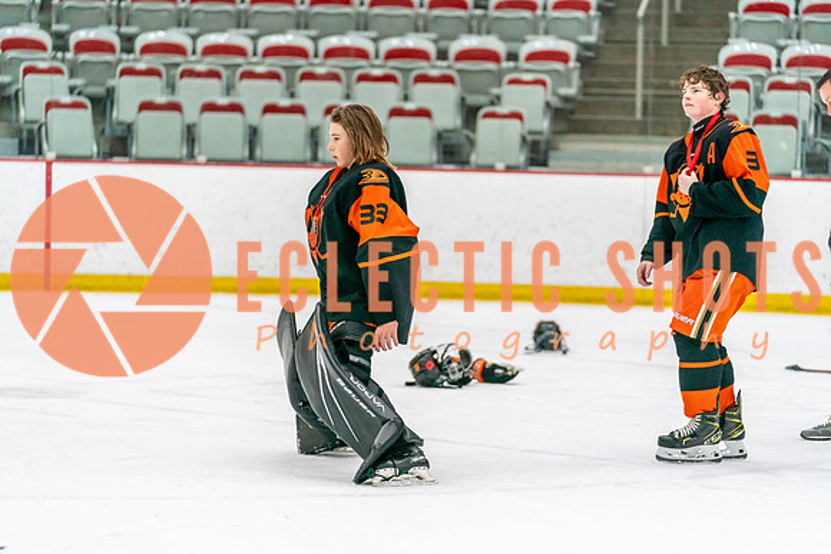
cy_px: 277
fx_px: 3071
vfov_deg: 10.3
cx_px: 416
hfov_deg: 15.4
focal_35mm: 133
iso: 3200
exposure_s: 1/1250
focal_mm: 133
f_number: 2.8
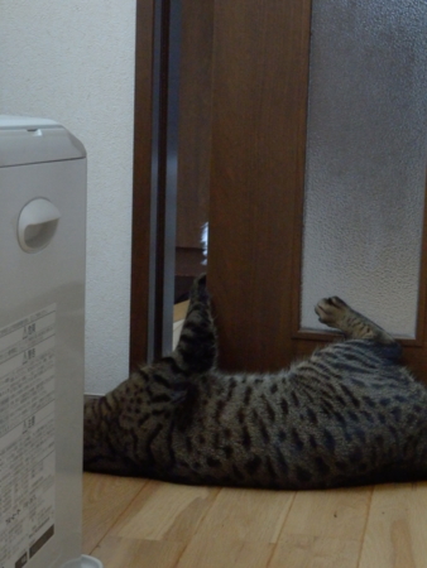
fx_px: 1084
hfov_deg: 22.3
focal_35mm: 66
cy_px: 284
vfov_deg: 29.4
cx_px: 214
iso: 1600
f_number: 4.4
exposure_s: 1/20
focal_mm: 11.9
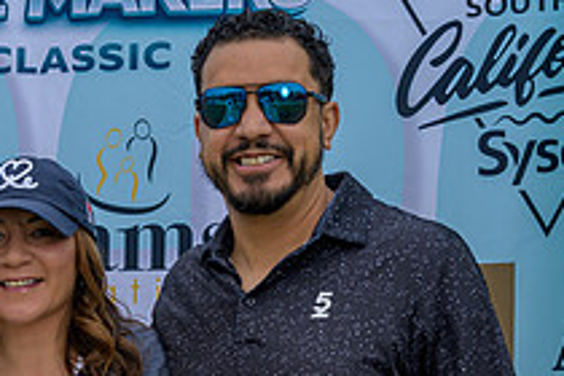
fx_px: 2209
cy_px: 428
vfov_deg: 9.6
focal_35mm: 141
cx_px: -56
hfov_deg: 14.2
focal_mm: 51
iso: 125
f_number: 4
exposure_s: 1/200
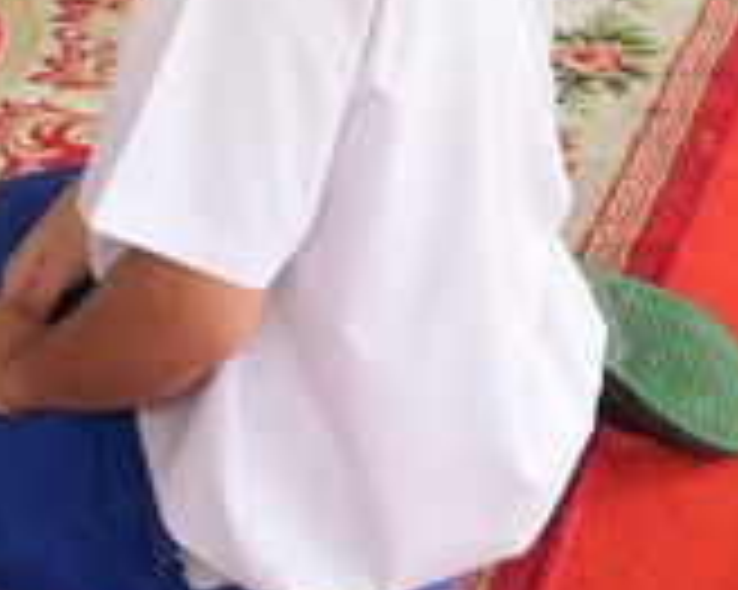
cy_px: -243
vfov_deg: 10.6
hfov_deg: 12.8
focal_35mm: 142
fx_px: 3100
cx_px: -428
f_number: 9
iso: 1000
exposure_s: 1/30
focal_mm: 22
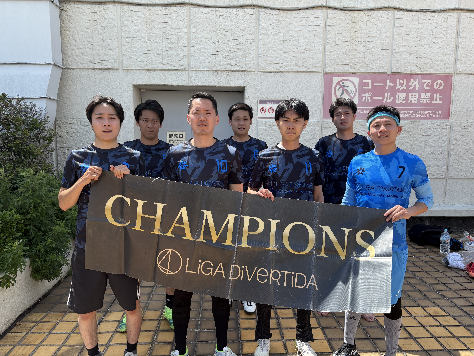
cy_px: 178
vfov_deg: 53.1
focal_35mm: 26
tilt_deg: -6.4
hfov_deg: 67.3
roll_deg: +0.0
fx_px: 356
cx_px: 237
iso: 50
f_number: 1.6
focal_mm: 5.96
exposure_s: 1/1287
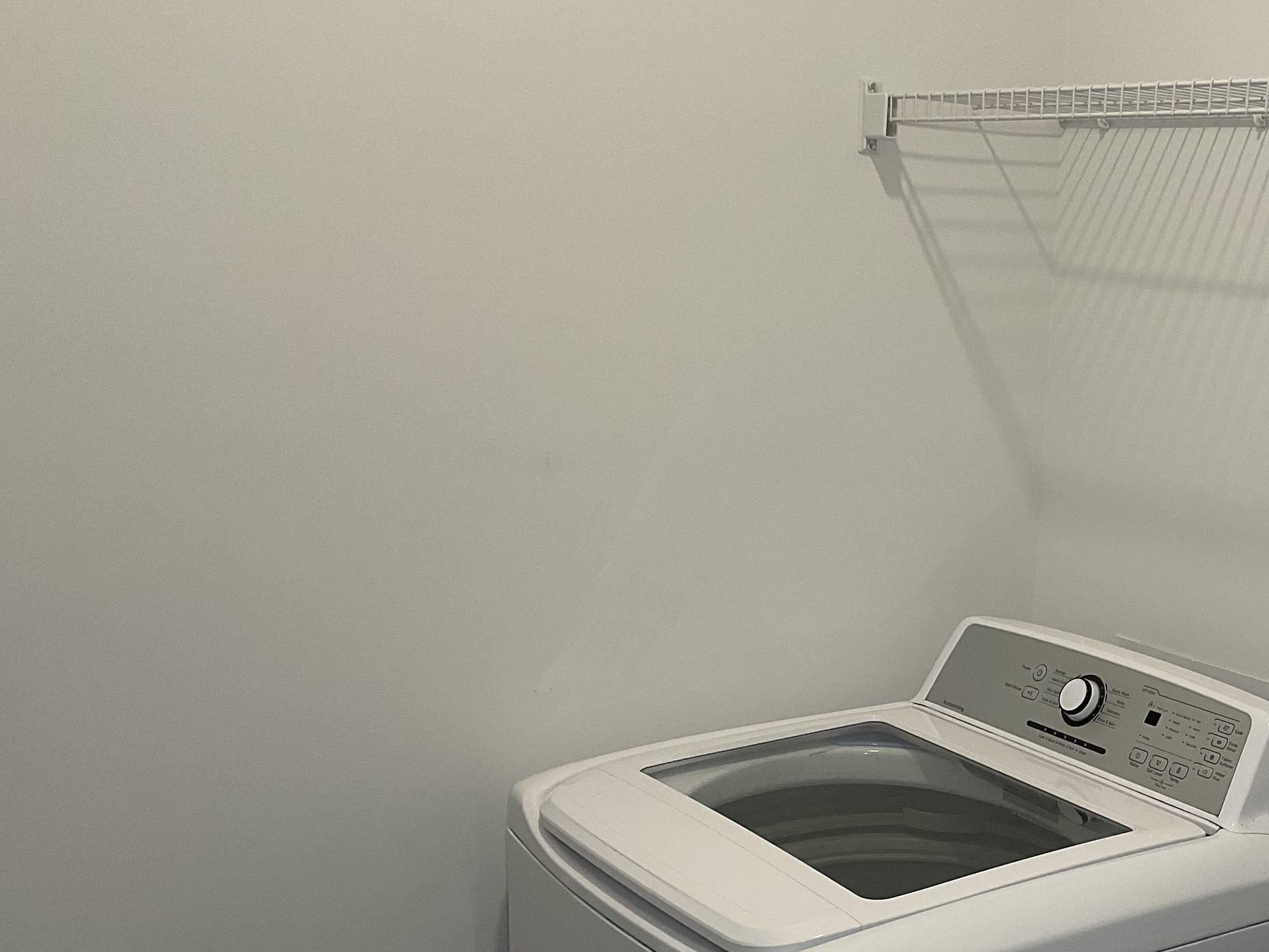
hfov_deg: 38.1
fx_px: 1760
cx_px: 1028
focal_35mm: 48
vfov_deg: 29.7
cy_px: 723
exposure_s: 1/60
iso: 40
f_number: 1.8
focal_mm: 3
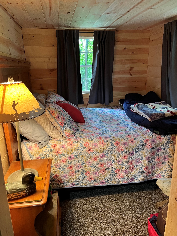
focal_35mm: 26
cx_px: 88
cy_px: 118
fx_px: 177
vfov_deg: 67.3
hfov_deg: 53.1
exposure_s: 1/60
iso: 250
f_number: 1.6
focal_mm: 5.1
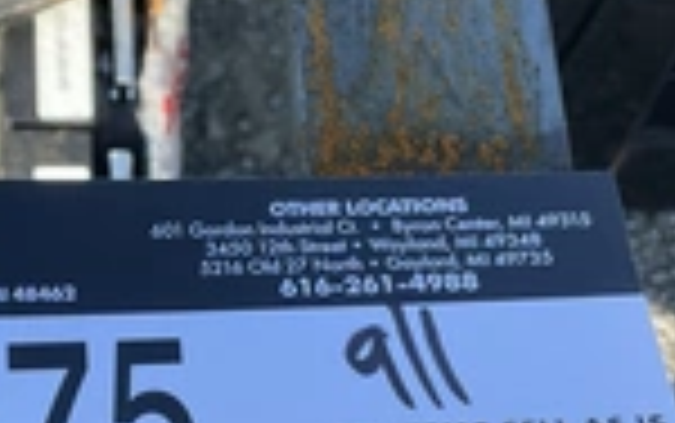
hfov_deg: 24.6
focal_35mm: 82
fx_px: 1510
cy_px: 356
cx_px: 81
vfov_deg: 15.8
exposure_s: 1/406
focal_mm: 3
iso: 25
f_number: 1.8
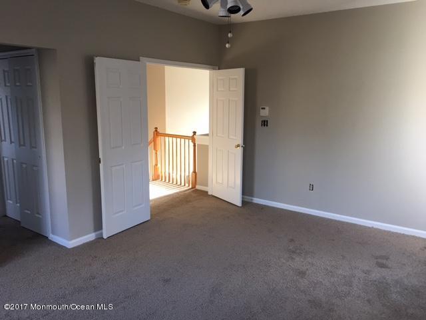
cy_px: 160
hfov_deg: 61.7
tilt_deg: -8.1
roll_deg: -1.2
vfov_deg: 48.2
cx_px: 213
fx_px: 357
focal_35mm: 29
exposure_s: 1/15
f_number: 2.2
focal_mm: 4.15
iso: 25
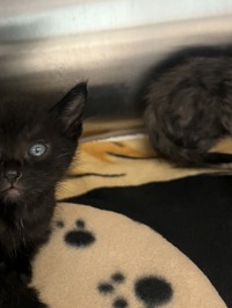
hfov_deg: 34.3
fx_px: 366
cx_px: 53
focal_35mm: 41
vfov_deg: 44.8
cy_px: 93
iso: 640
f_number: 1.5
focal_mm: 5.7
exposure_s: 1/40
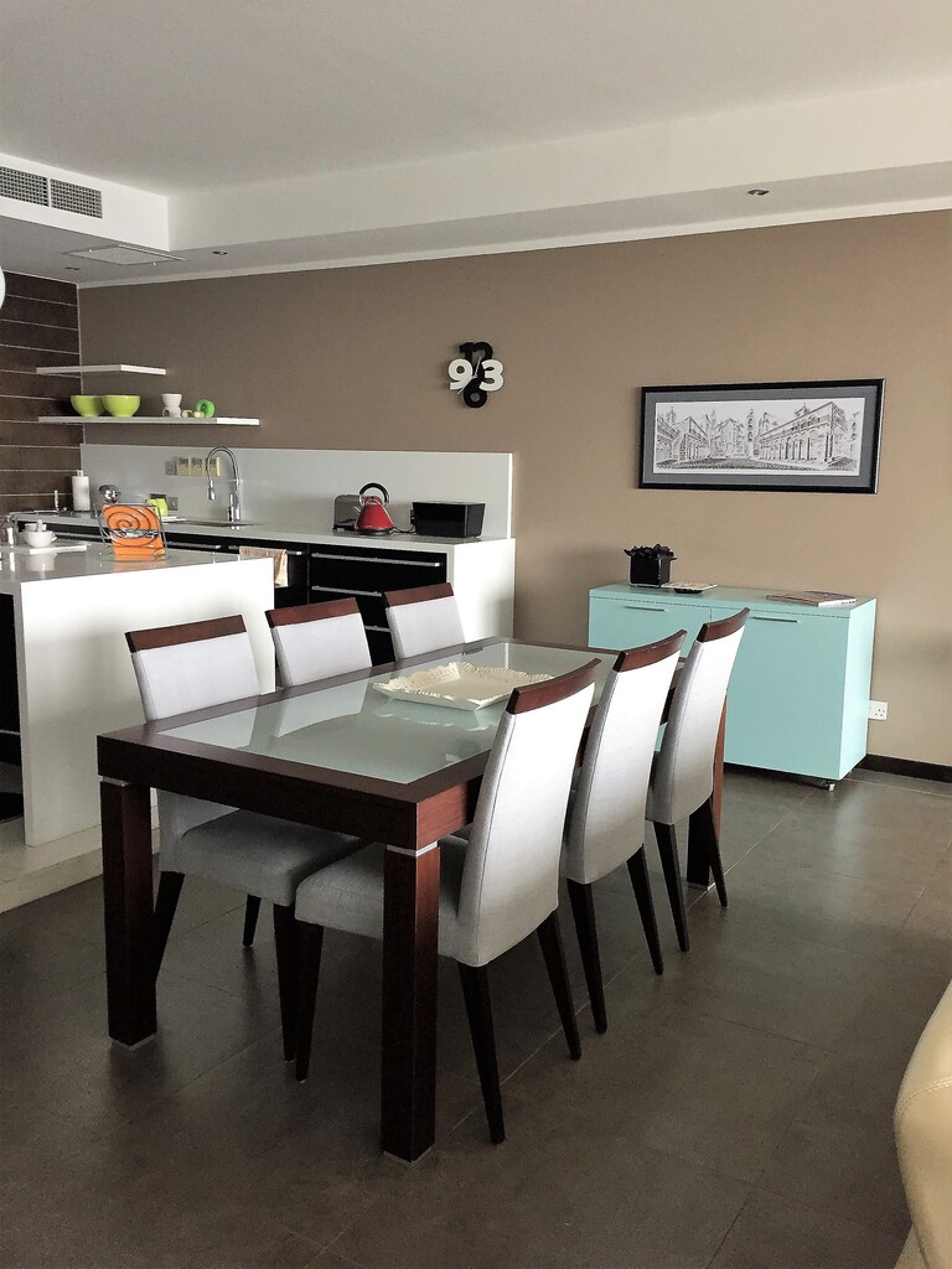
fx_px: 1063
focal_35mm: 29
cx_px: 476
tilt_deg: -9.3
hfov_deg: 48.2
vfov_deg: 61.7
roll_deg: -0.9
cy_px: 634
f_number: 2.2
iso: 160
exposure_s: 1/33
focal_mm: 4.15
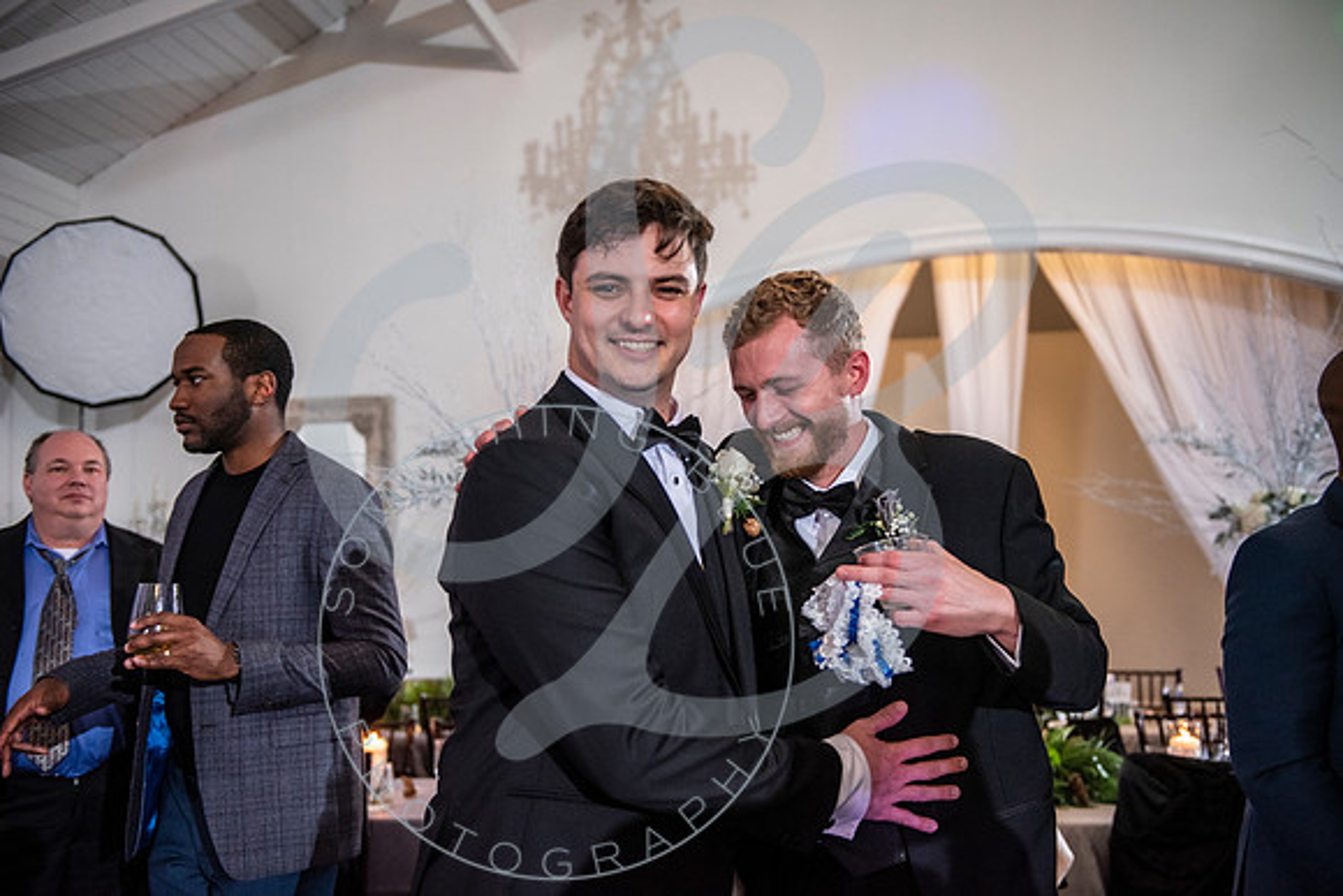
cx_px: 672
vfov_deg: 35.1
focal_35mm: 38
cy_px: 448
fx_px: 1418
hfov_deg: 50.7
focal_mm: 38
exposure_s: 1/125
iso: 1600
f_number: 2.8
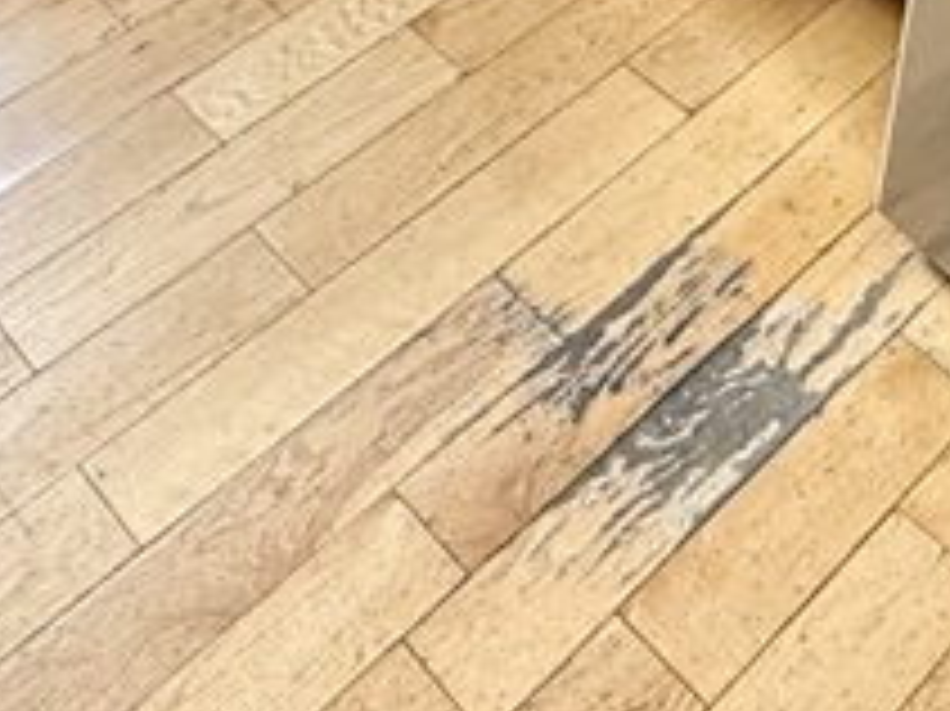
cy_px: -572
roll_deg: -0.9
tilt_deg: -27.4
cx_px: 468
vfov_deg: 17.5
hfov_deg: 28.6
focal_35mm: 68
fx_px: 1865
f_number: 2.2
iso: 640
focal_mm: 2.22
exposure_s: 1/120
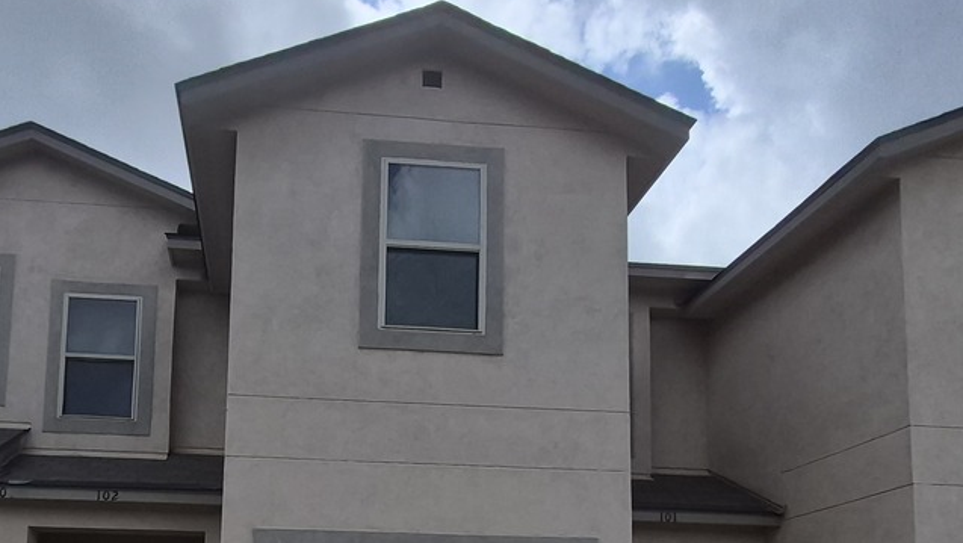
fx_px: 817
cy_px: 567
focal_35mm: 32
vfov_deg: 33.0
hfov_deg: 60.2
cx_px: 361
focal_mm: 1.74
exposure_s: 1/3104
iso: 40
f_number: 2.2
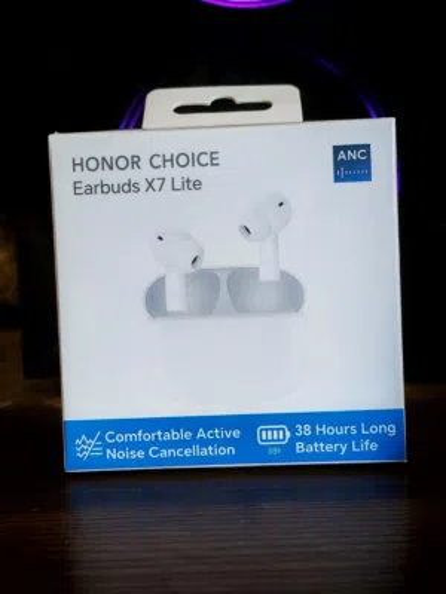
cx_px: 223
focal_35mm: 49
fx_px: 842
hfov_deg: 29.7
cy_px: 297
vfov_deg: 38.9
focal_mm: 6.12
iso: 1250
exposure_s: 1/50
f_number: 1.9
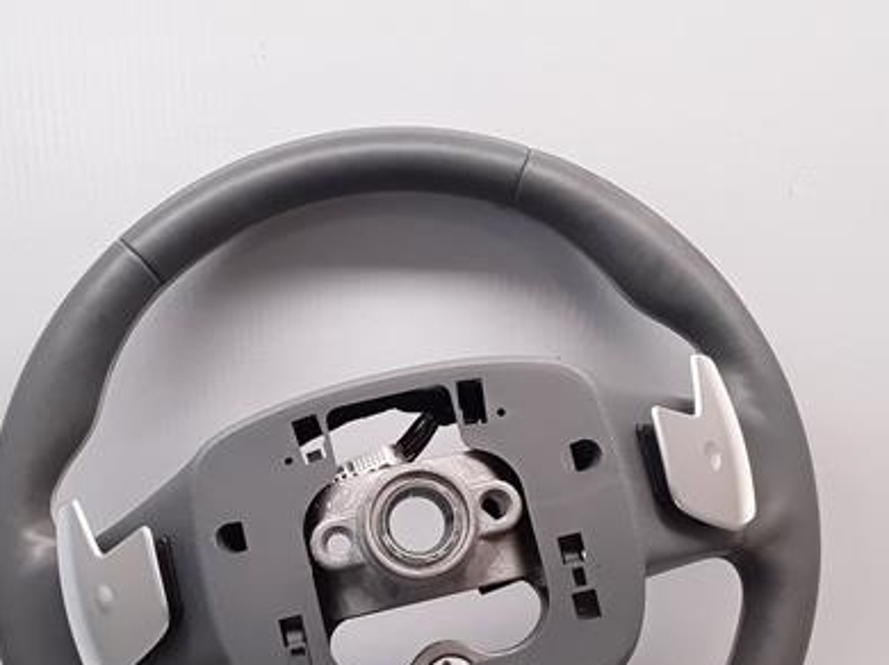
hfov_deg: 41.2
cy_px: 474
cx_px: 378
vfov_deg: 31.1
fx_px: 1181
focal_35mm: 46
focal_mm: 2.91
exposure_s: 1/103
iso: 100
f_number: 1.9
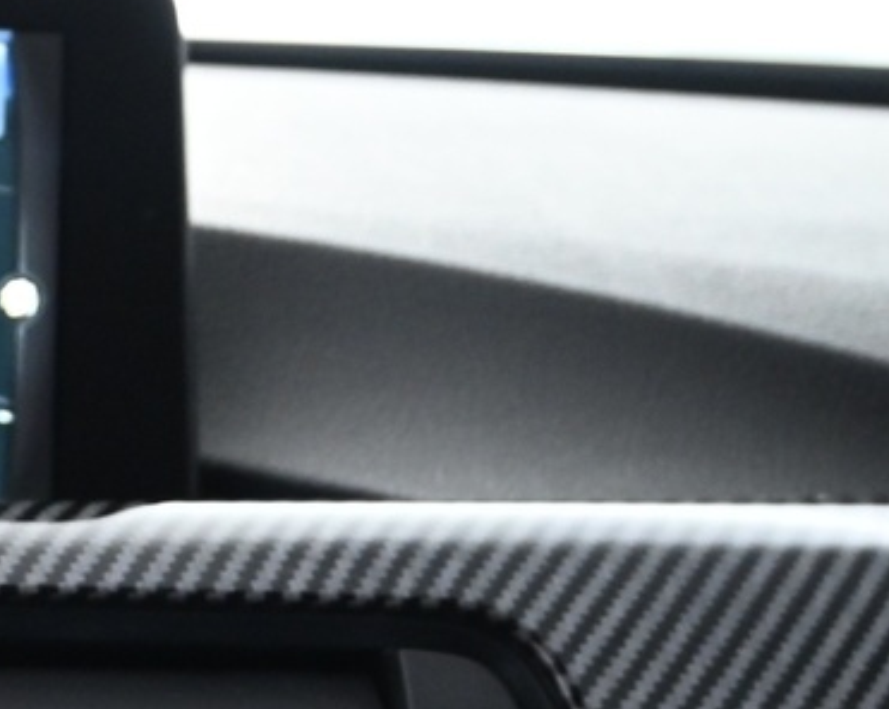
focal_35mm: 120
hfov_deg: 14.6
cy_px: 834
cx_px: -580
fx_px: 3155
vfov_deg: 12.5
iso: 1600
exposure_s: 1/10
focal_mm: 19.5
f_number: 3.8
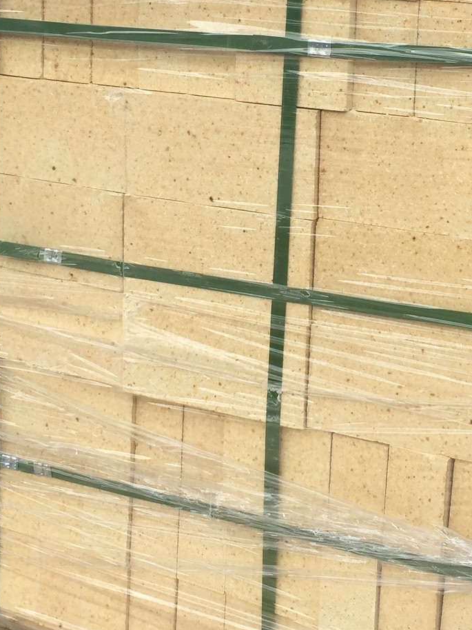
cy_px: 161
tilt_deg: -12.3
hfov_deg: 22.5
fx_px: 1182
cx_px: 311
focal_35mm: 65
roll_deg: -1.0
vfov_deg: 29.4
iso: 32
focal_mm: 4.15
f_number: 2.2
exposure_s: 1/860
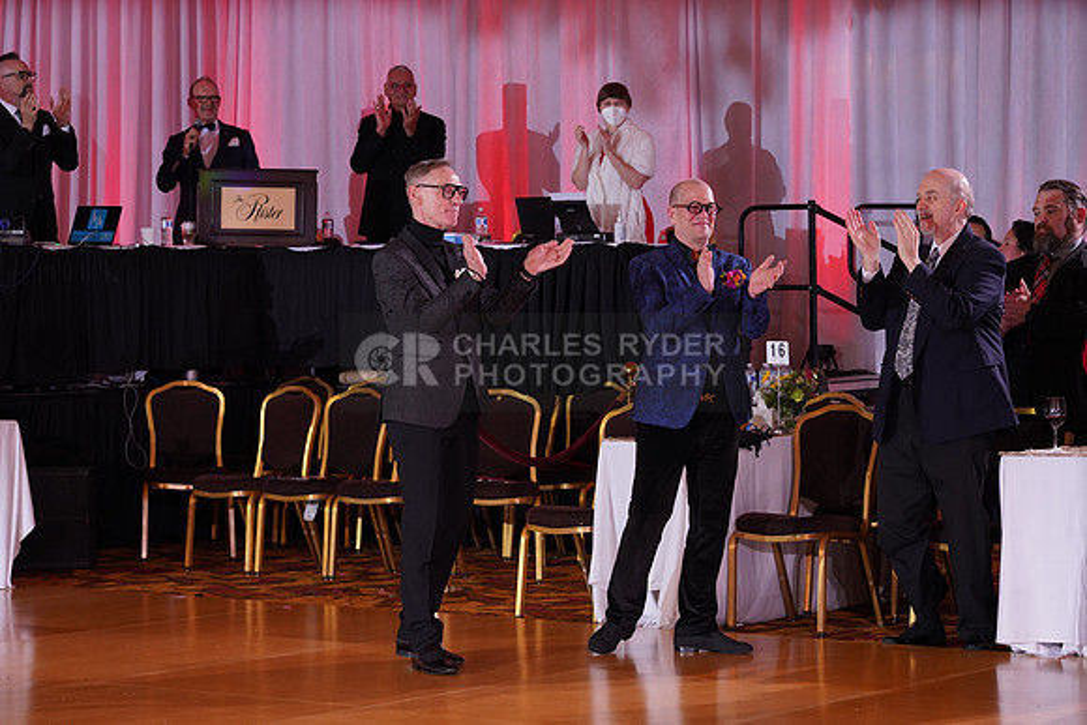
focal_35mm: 105
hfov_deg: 19.5
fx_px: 3171
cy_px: 362
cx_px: 544
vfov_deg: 13.0
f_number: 5.6
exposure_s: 1/200
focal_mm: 105
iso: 1600
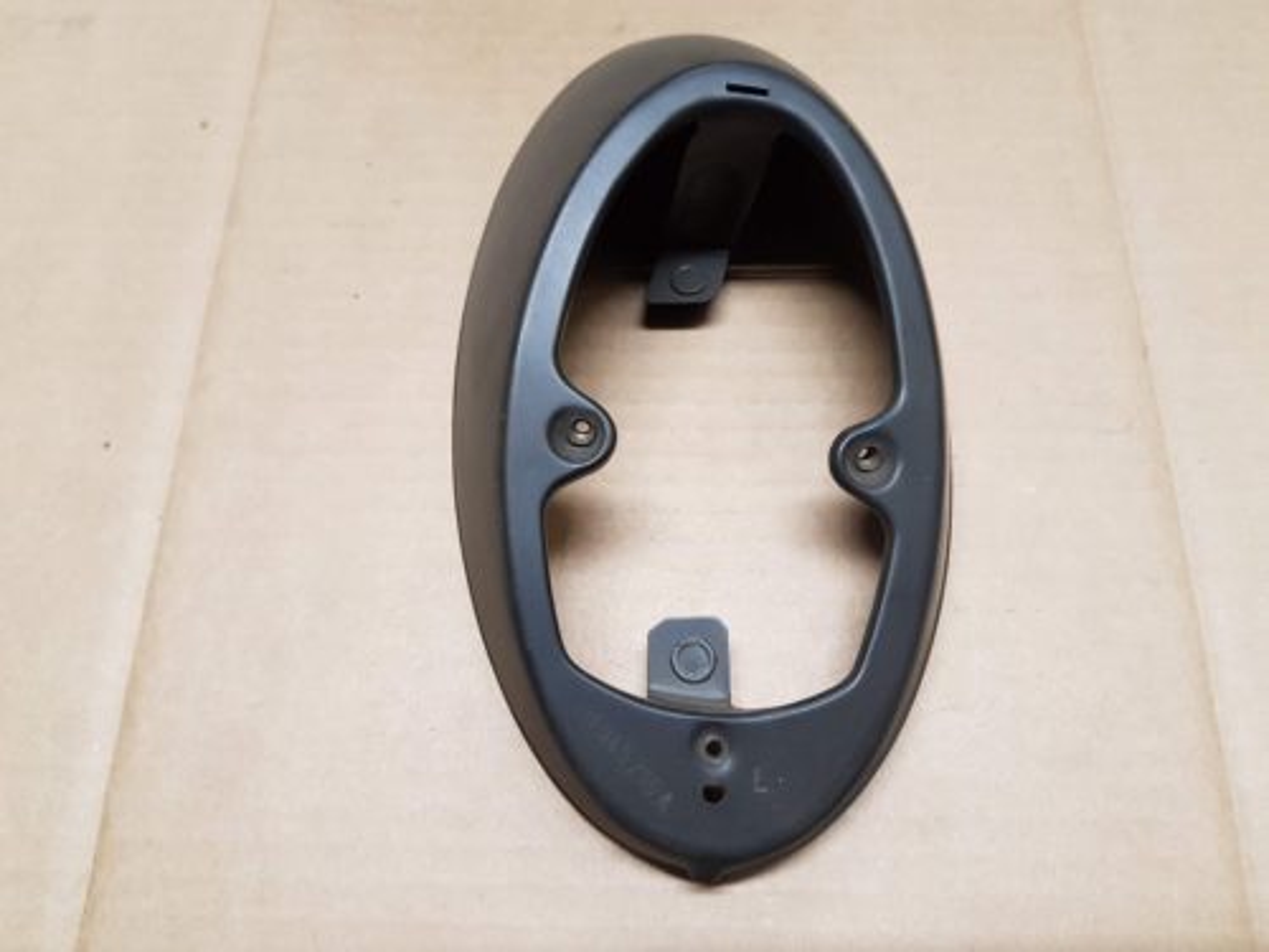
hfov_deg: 67.3
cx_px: 634
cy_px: 476
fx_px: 953
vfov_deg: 53.1
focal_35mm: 26
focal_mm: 4.2
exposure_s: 1/25
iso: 160
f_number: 1.7
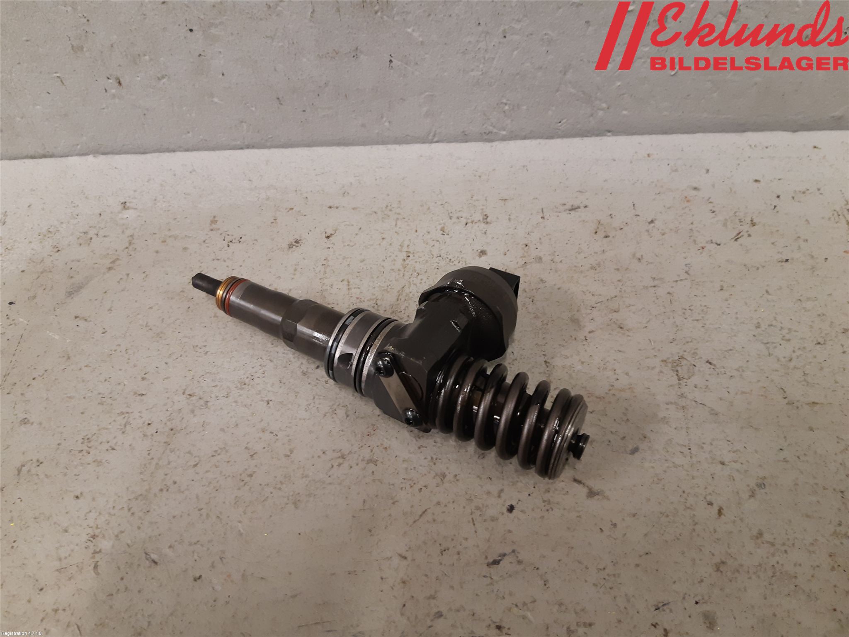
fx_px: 638
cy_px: 318
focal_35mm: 26
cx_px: 424
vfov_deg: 53.1
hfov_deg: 67.3
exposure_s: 1/50
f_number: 1.7
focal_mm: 3.93
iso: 160
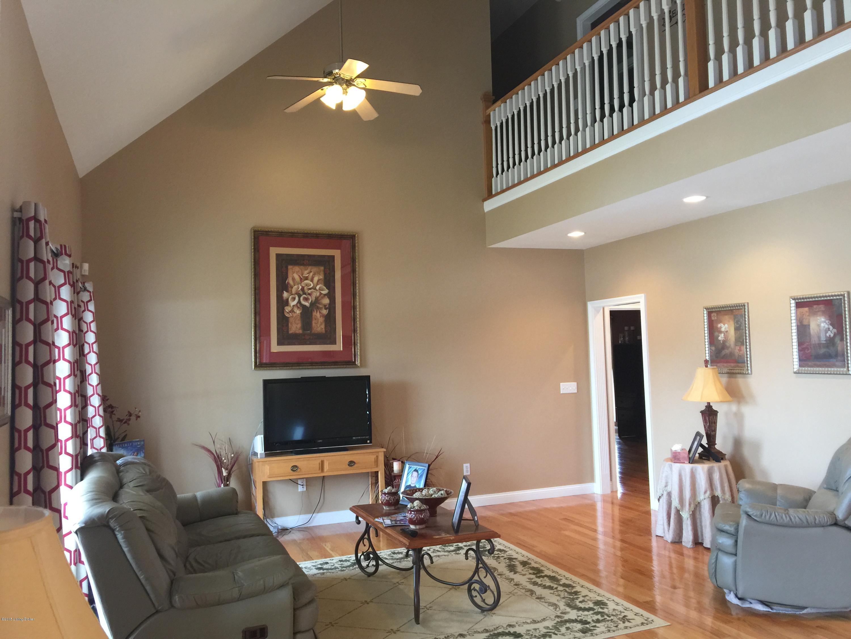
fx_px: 713
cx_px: 426
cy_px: 320
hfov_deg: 61.7
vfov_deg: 48.2
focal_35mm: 29
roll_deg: +0.7
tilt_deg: +3.4
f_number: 2.2
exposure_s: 1/15
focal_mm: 4.15
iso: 50
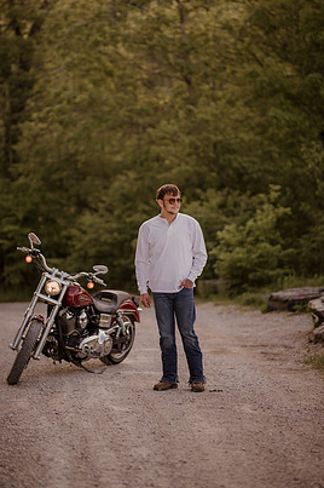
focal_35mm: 95
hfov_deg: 14.4
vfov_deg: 21.5
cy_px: 237
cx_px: 146
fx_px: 1285
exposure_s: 1/500
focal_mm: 85
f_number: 1.4
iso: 100
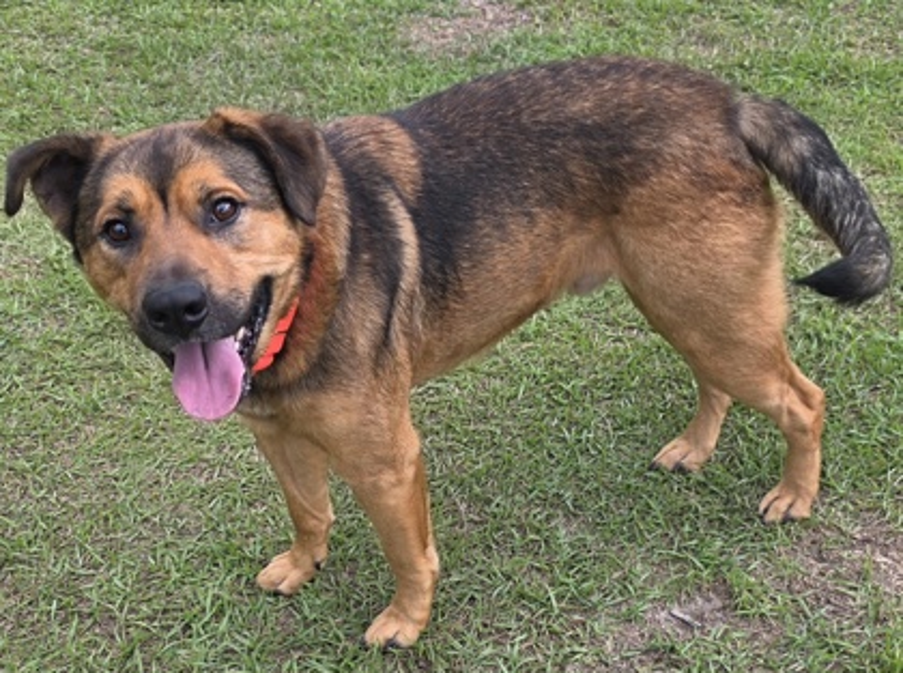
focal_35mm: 23
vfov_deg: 58.7
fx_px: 599
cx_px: 452
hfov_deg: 74.1
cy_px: 336
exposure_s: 1/370
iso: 25
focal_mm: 6.3
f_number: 1.7
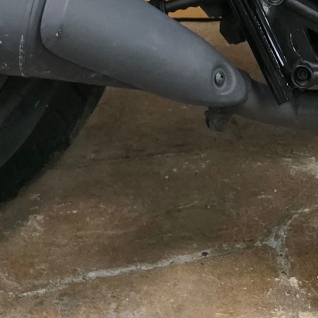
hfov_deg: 13.6
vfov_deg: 11.9
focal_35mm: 124
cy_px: -395
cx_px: 398
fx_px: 1289
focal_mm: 6.3
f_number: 1.7
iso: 1000
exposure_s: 1/120
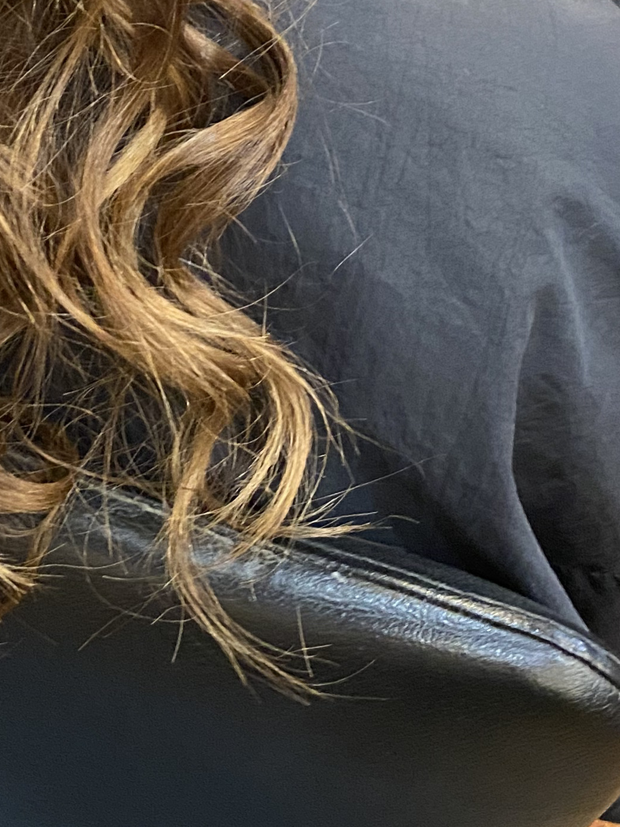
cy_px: -201
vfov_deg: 23.5
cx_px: 2
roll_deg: -1.3
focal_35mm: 75
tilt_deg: -31.6
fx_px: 1792
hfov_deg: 19.1
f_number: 1.8
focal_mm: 4.25
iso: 400
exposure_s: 1/60
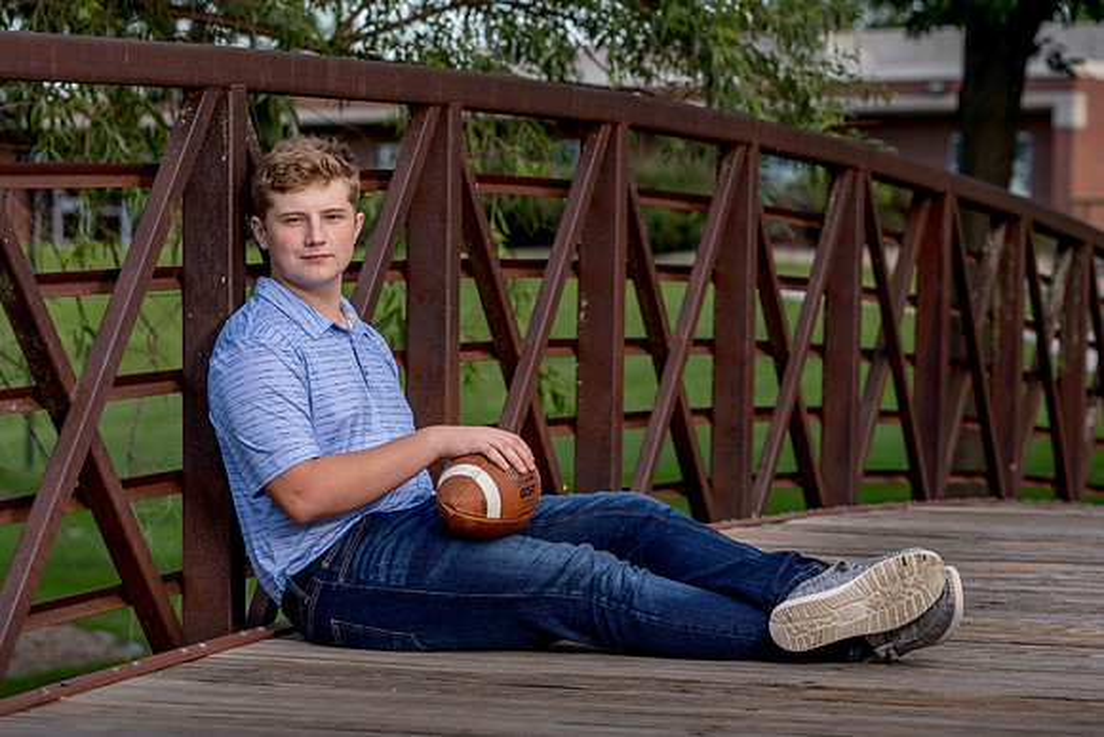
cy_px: 368
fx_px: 3681
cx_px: 552
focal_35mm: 120
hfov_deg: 17.1
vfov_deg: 11.4
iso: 160
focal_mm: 120
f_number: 5
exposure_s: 1/160
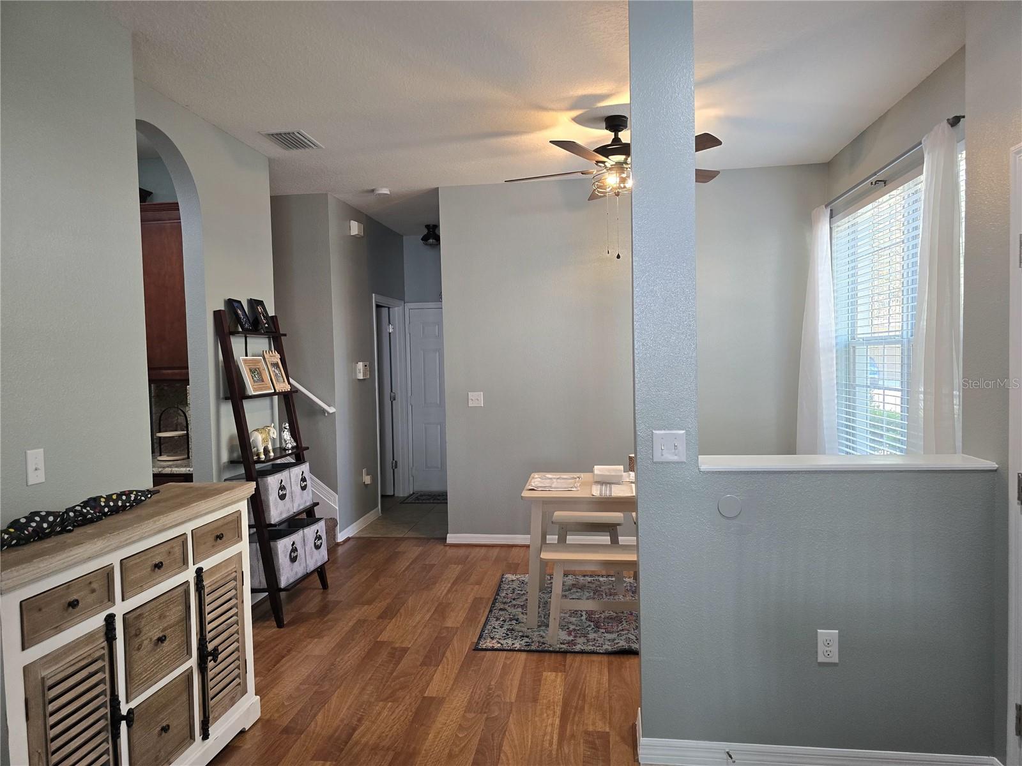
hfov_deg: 73.9
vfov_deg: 58.9
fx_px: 679
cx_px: 511
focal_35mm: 23
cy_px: 383
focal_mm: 6.3
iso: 250
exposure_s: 1/120
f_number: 1.7
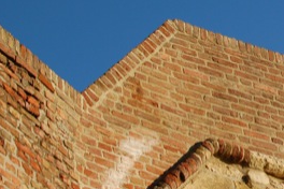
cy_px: 124
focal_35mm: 127
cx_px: 282
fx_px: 1003
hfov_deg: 15.8
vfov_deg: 10.8
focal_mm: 35
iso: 200
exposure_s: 1/320
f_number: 9
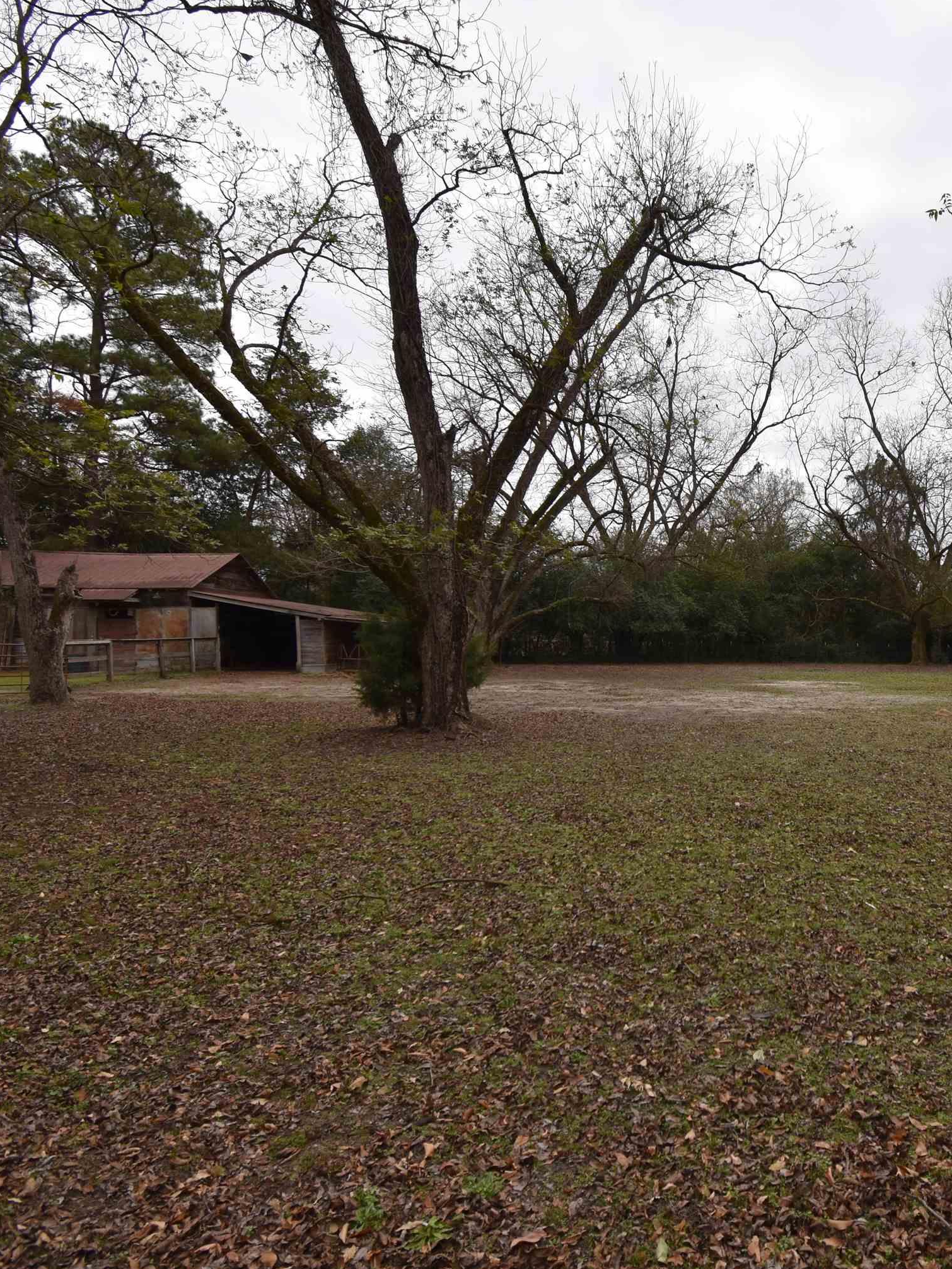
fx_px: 807
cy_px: 631
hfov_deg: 57.4
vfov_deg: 76.4
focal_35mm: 22
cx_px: 734
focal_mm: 10
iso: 100
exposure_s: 1/200
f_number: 6.3
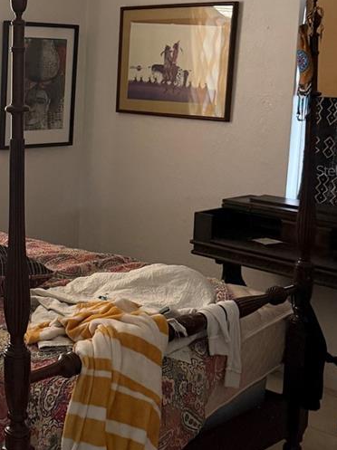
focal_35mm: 58
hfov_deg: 23.7
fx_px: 754
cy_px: 170
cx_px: -27
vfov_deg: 33.1
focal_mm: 6.76
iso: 500
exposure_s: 1/60
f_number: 1.78
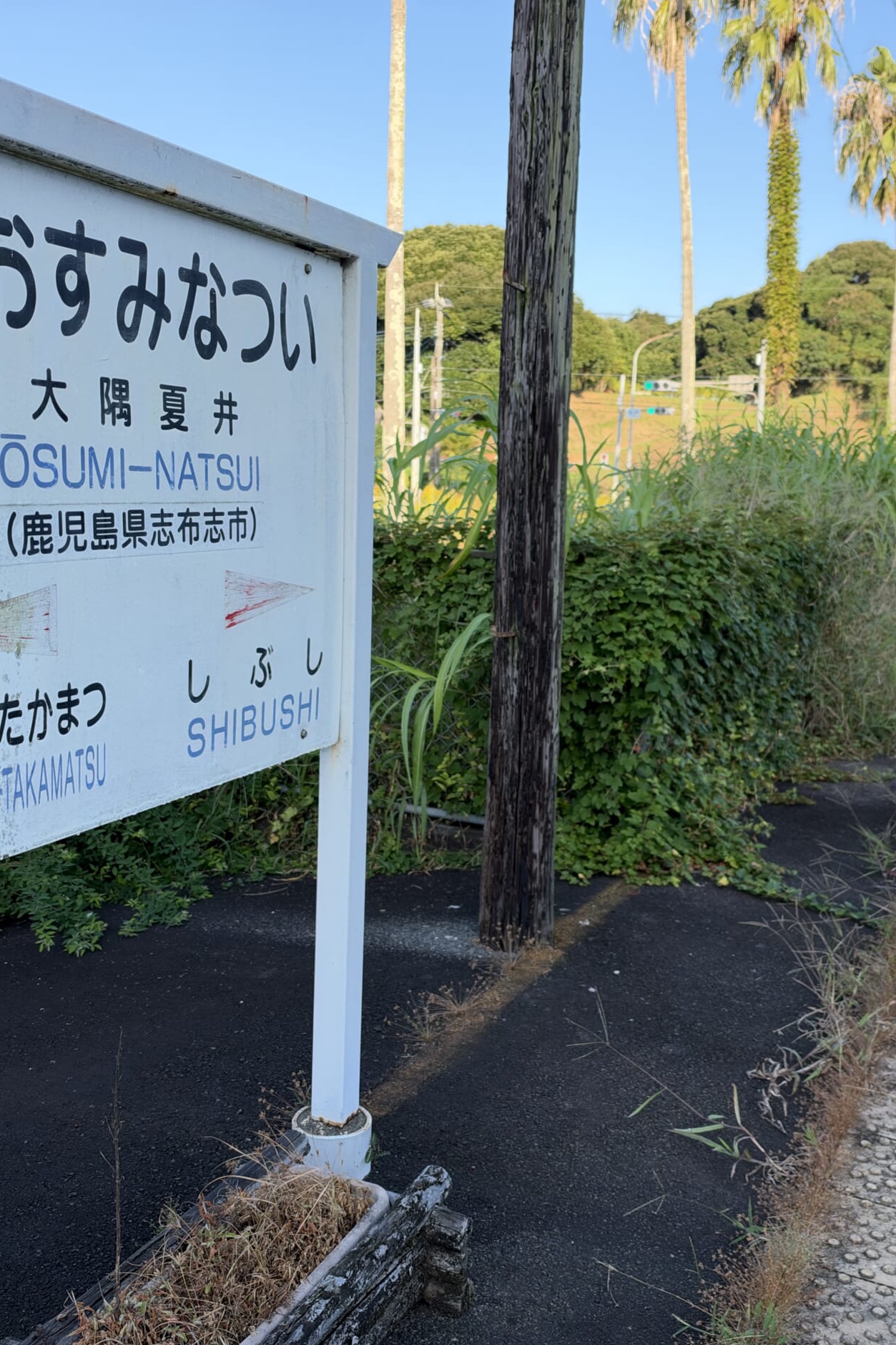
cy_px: 670
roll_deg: -2.6
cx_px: 484
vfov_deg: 55.8
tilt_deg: -8.1
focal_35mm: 34
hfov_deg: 38.9
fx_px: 1269
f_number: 1.48
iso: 80
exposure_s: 1/1795
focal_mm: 6.93
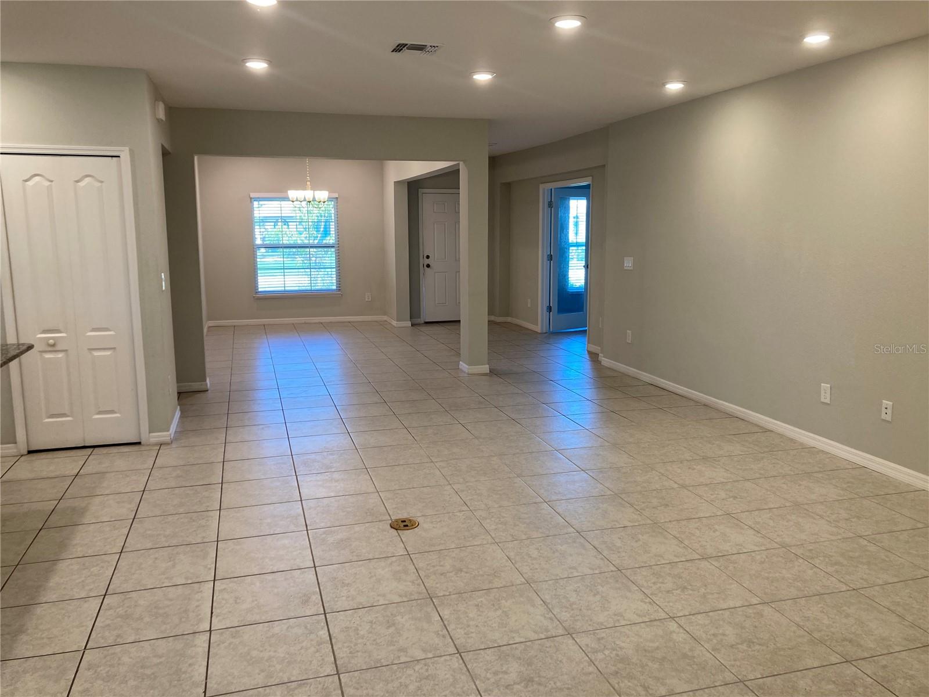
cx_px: 464
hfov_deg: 63.4
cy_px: 348
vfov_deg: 49.7
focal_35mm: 28
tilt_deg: -7.8
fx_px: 751
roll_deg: +0.7
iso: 50
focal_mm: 3.99
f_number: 1.8
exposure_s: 1/60
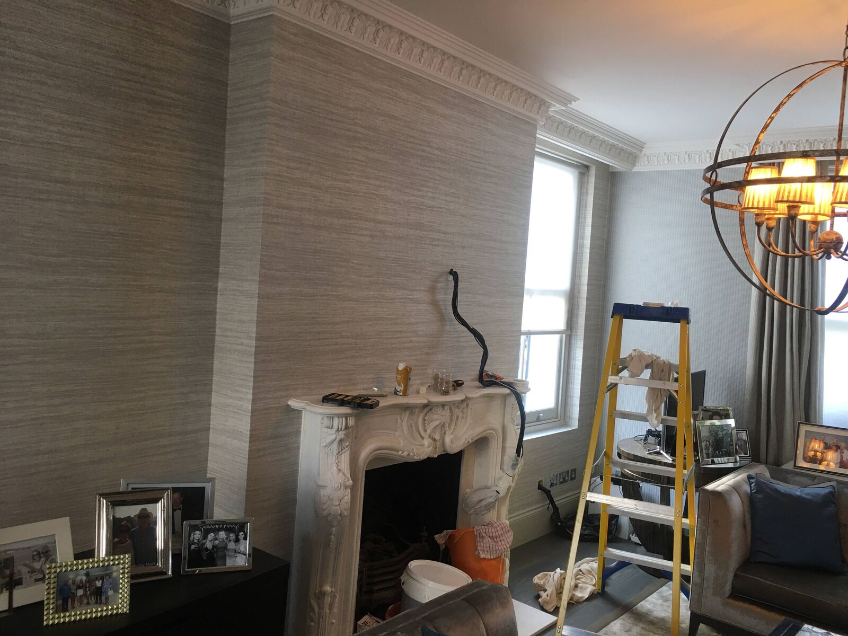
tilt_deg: -1.5
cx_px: 424
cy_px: 318
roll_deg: -5.3
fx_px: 710
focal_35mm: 29
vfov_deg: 48.2
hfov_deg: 61.7
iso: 40
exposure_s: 1/33
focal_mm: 4.15
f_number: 2.2
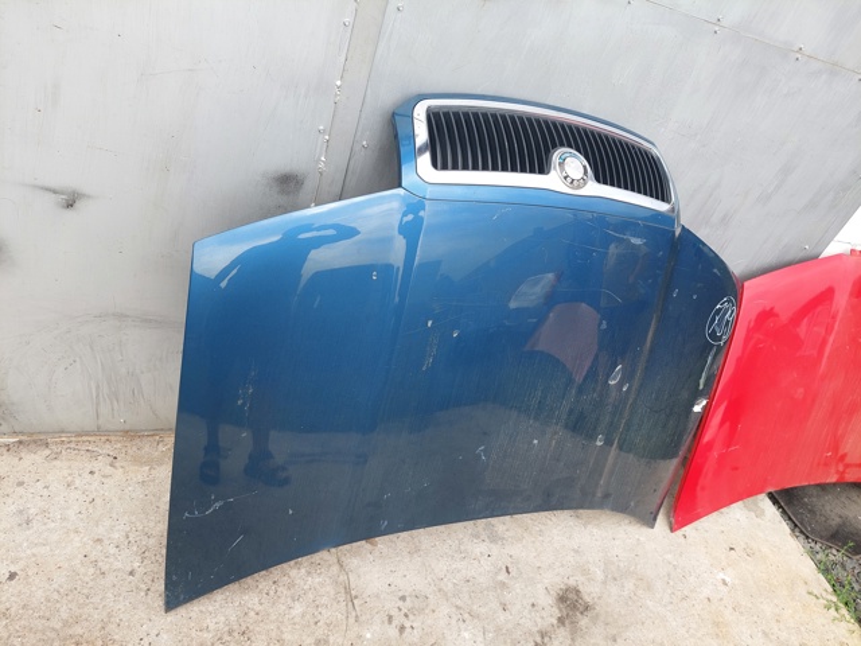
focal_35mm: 24
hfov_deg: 71.6
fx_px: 597
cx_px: 430
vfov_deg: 56.8
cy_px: 323
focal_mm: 5.23
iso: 40
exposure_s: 1/543
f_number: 1.8
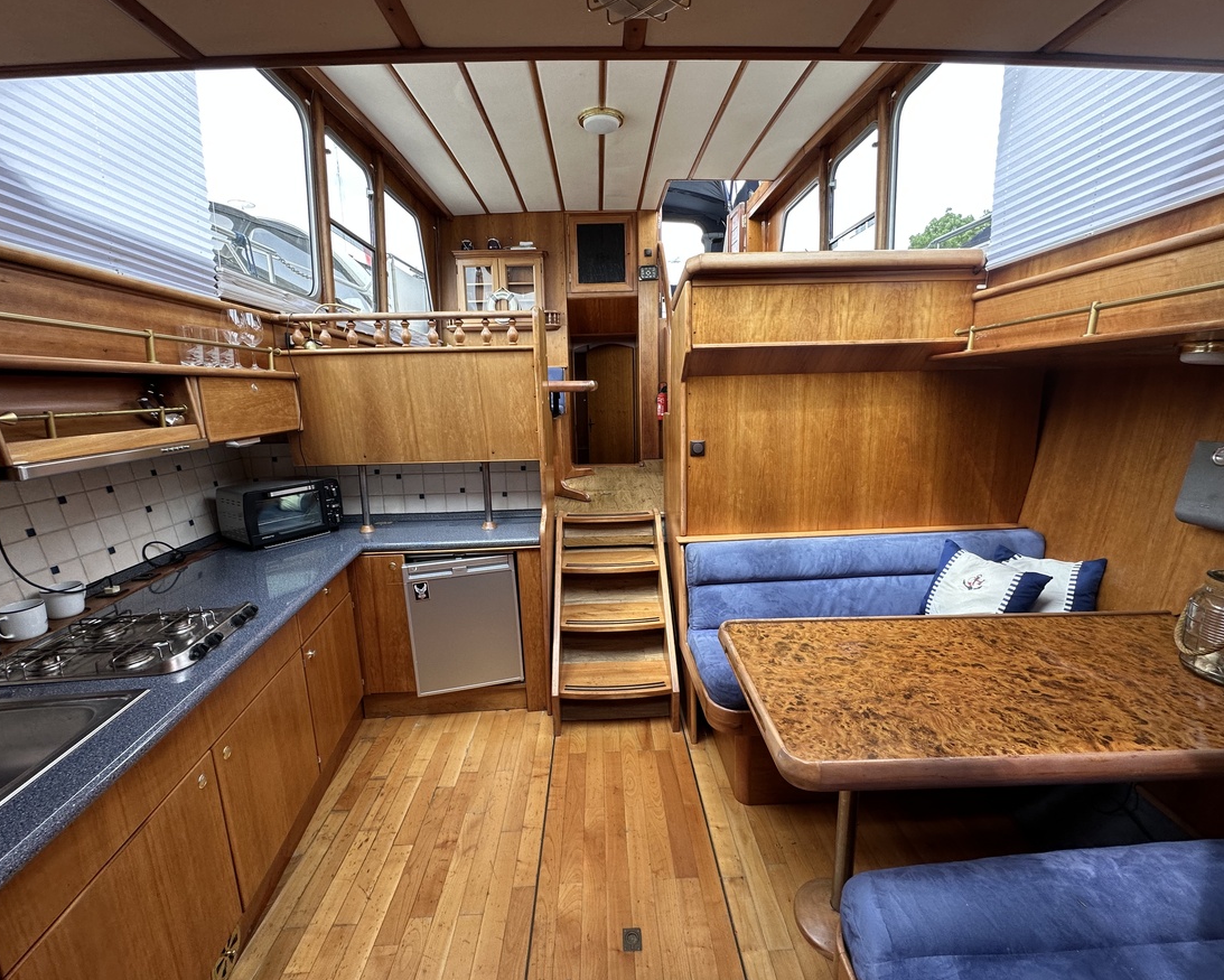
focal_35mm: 15
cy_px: 483
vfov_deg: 84.1
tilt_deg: -11.8
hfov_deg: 96.8
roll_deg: +1.0
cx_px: 608
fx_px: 544
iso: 80
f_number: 2.2
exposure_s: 1/99
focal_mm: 2.22
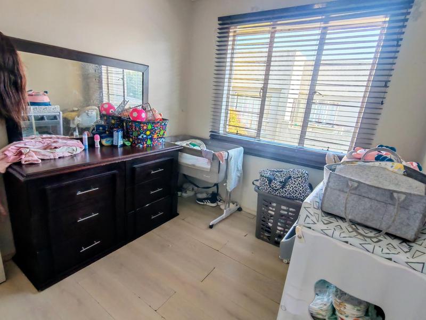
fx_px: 197
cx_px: 213
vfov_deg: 78.1
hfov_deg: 94.5
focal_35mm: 16
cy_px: 160
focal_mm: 1.96
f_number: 2.2
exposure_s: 1/50
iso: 139
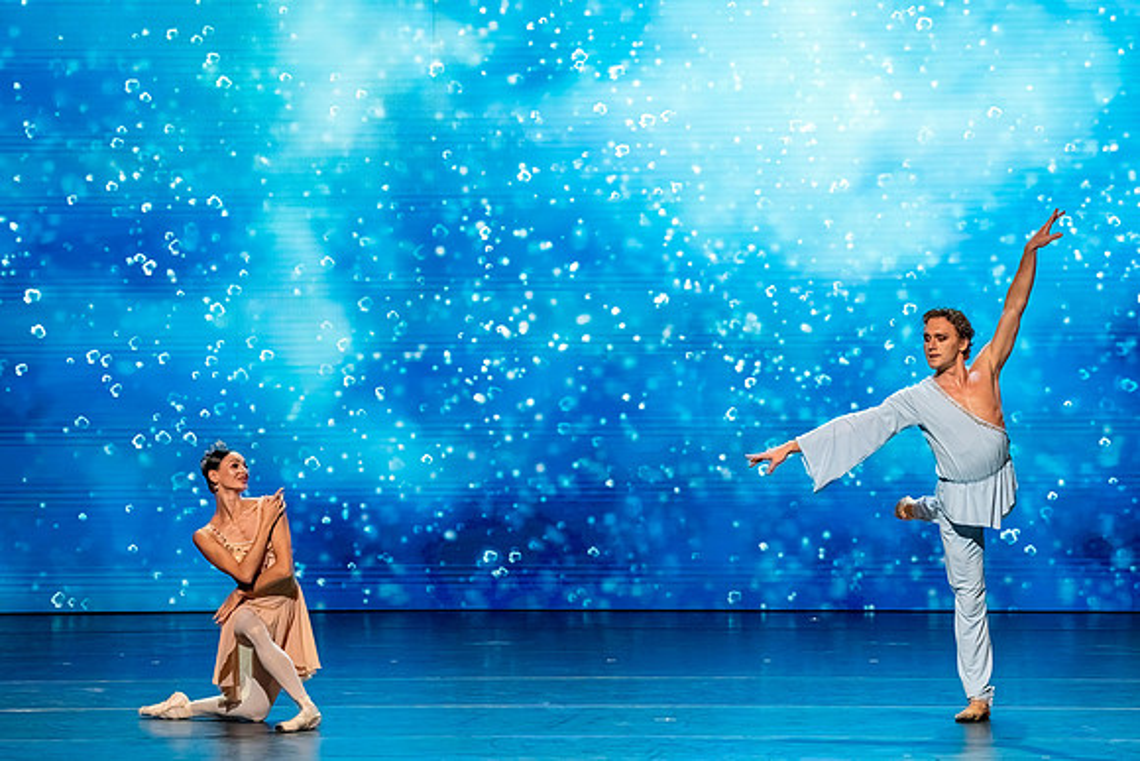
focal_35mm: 290
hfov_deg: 7.1
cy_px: 300
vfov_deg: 4.7
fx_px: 9179
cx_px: 588
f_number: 5.6
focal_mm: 229
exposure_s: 1/400
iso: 6400
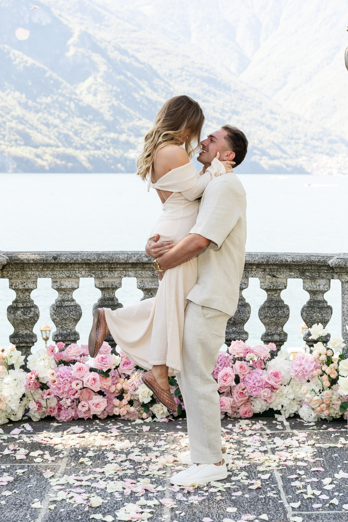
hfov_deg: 21.6
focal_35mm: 63
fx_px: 913
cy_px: 261
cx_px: 174
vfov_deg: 31.9
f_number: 5.6
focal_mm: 63
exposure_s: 1/250
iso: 250
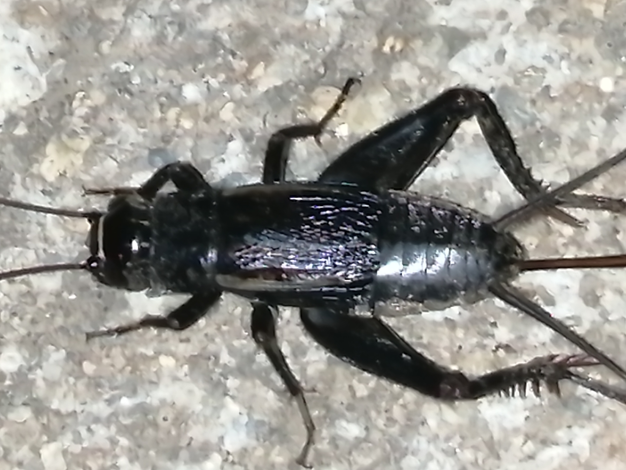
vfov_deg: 8.2
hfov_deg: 11.0
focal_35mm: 180
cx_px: 188
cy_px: 253
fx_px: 3255
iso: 160
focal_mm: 3.46
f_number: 1.8
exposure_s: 1/45
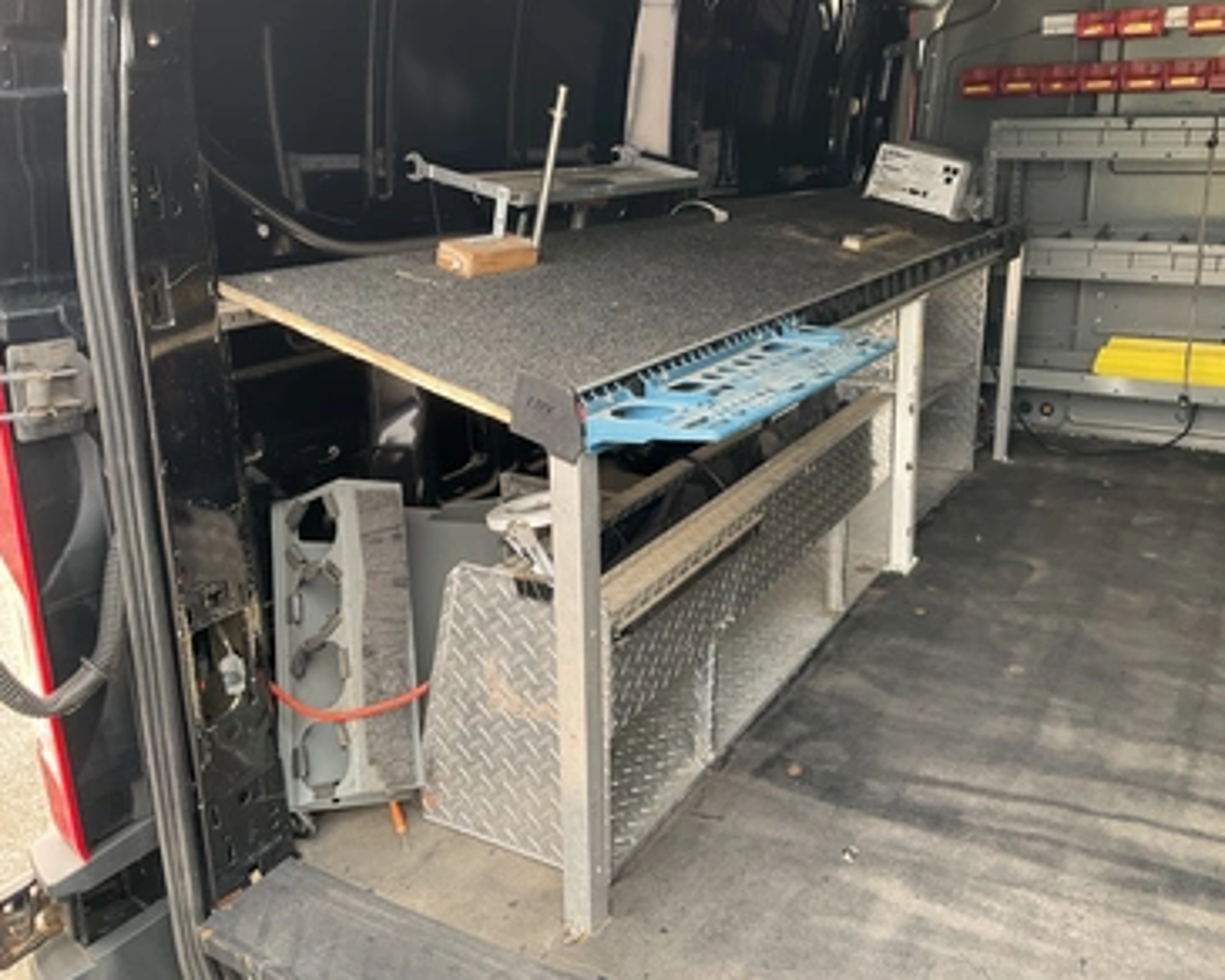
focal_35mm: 31
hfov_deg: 57.2
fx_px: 1124
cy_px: 480
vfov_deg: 47.1
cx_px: 641
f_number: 1.8
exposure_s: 1/82
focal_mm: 3
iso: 64
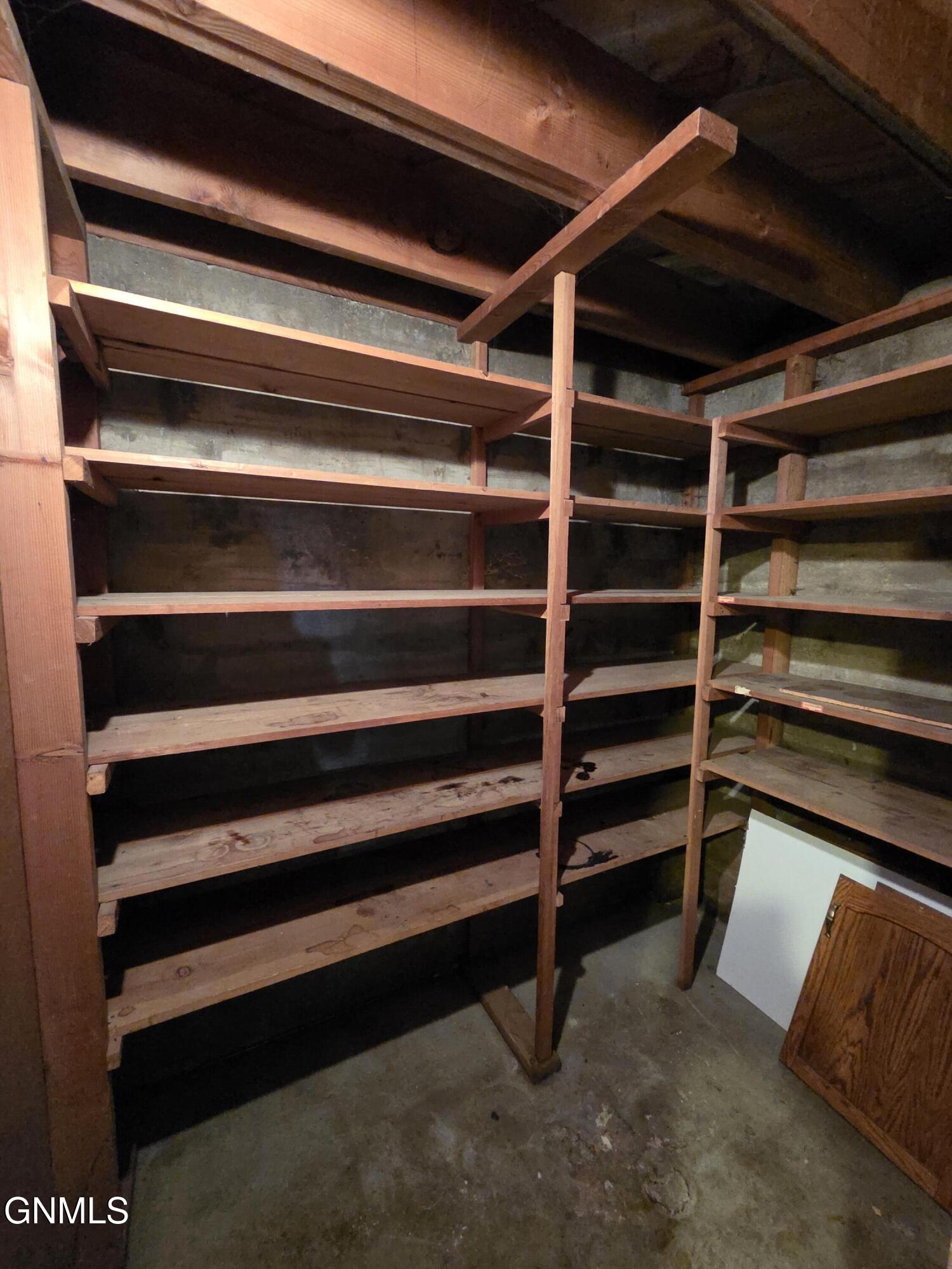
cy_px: 634
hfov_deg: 89.9
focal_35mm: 13
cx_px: 476
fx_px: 477
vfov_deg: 106.2
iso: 1600
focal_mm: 2.2
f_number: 2.2
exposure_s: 1/24
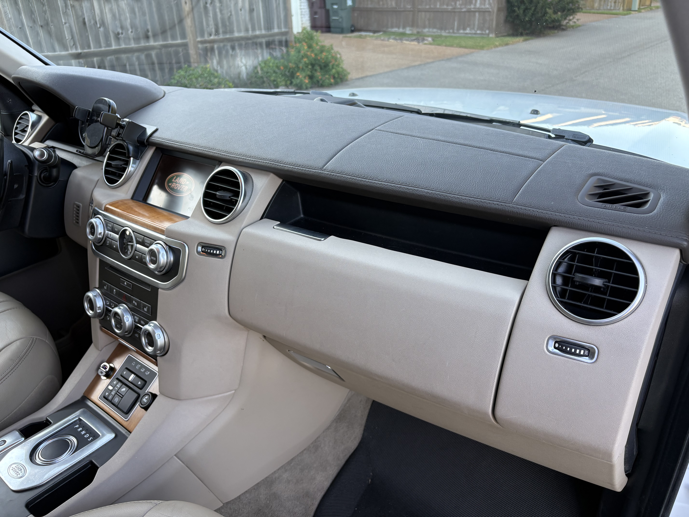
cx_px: 344
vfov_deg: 53.1
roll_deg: +2.6
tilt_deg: -26.6
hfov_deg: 67.3
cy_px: 258
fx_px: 518
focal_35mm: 26
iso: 64
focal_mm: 5.96
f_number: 1.6
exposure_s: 1/121
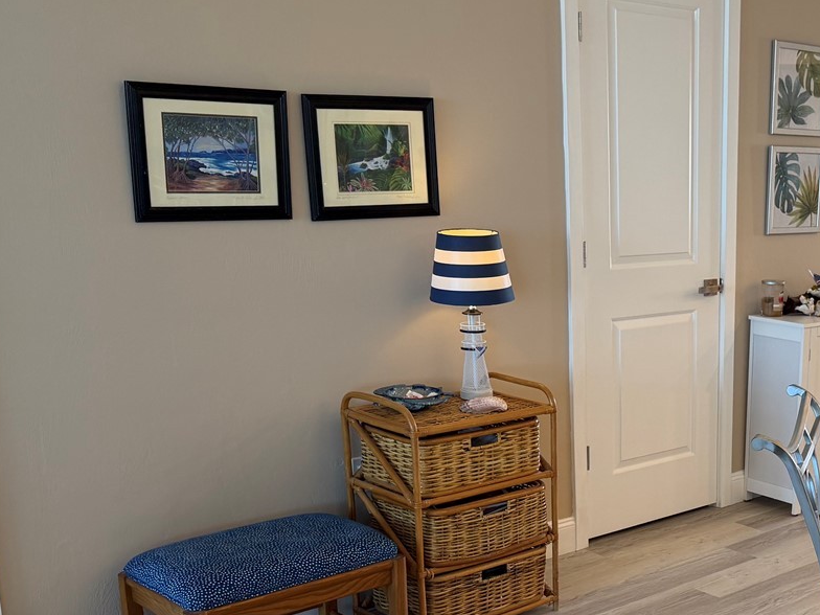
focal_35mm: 49
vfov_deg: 29.2
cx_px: 746
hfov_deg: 36.4
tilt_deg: -15.1
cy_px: 456
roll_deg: -0.9
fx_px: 1161
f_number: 1.78
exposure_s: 1/120
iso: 160
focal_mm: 6.76
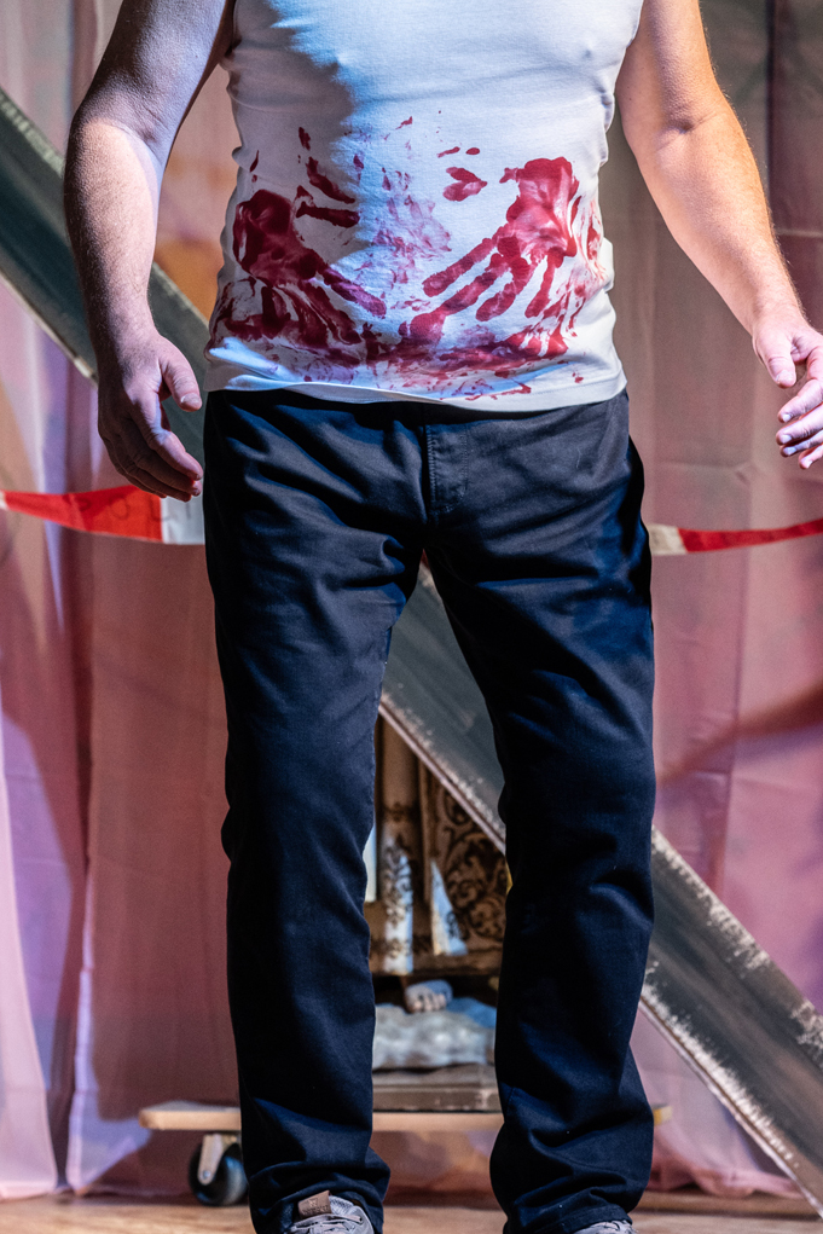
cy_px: 411
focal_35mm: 282
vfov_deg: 7.3
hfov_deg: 4.9
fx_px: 9666
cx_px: 468
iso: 800
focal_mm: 180
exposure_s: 1/125
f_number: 6.3
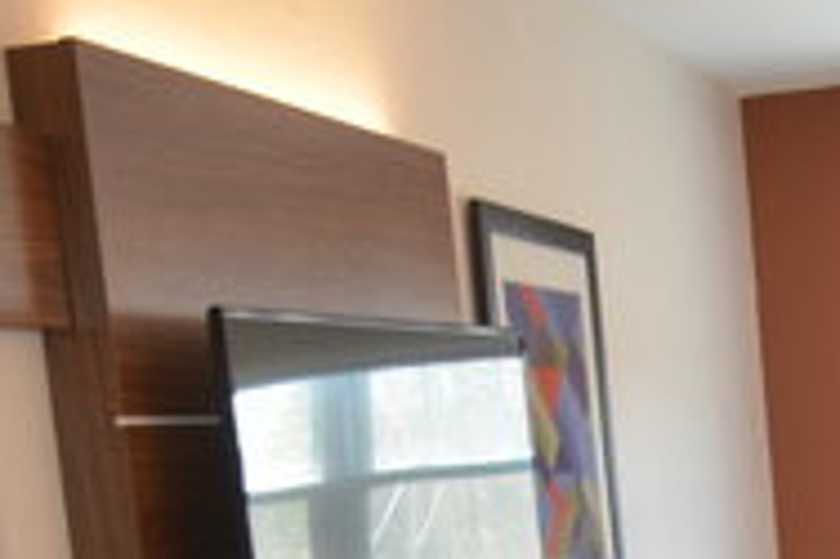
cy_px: 926
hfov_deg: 19.6
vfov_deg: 12.5
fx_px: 2378
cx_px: 773
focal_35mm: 102
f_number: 3.5
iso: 560
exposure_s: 1/60
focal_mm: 16
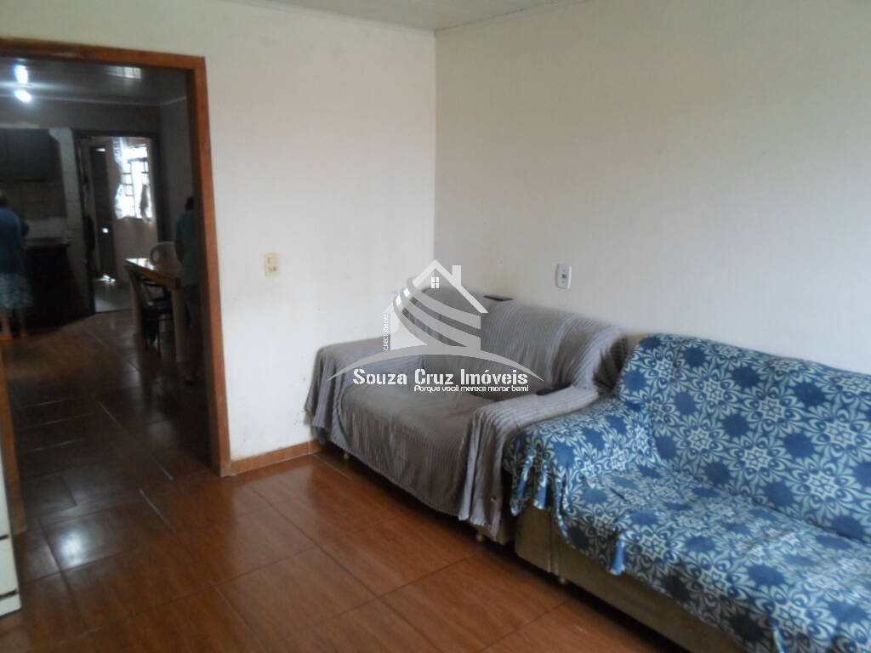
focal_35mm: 25
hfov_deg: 69.4
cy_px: 326
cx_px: 436
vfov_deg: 54.9
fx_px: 629
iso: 200
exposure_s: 1/30
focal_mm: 4.5
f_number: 2.5
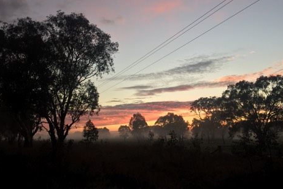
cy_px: 75
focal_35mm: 34
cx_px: 138
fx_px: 267
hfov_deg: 55.8
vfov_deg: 38.8
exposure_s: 1/193
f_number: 2.2
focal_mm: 4.15
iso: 32
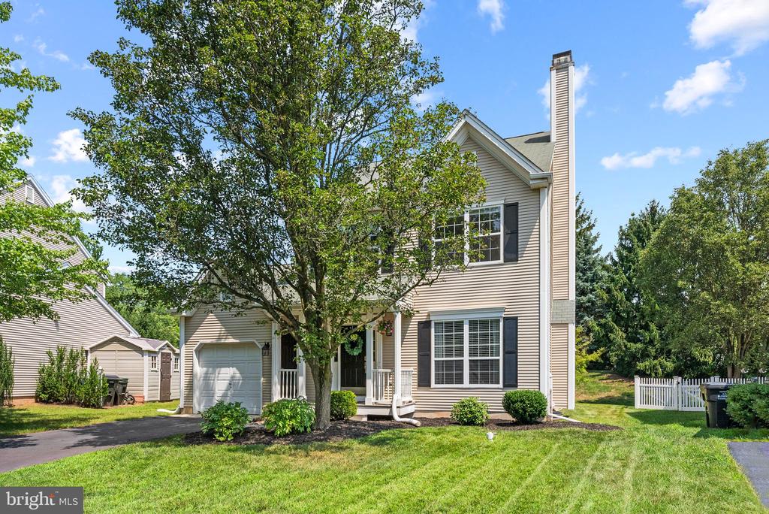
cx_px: 384
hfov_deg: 76.1
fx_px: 492
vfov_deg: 55.2
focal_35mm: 23
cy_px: 257
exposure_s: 1/640
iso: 640
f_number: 11
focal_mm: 23
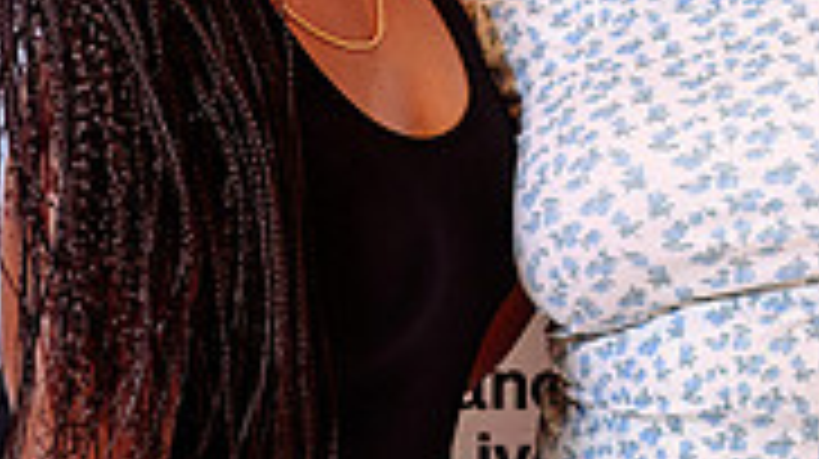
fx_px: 2973
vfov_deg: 8.8
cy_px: 200
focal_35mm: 137
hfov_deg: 15.5
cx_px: 773
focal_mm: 40
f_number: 2.8
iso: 800
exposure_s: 1/100
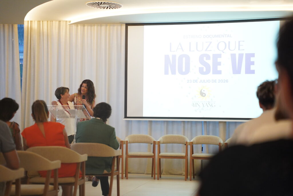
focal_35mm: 75
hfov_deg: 27.0
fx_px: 610
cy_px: 98
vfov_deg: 18.2
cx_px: 146
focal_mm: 75
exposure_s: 1/500
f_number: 2.8
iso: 5000
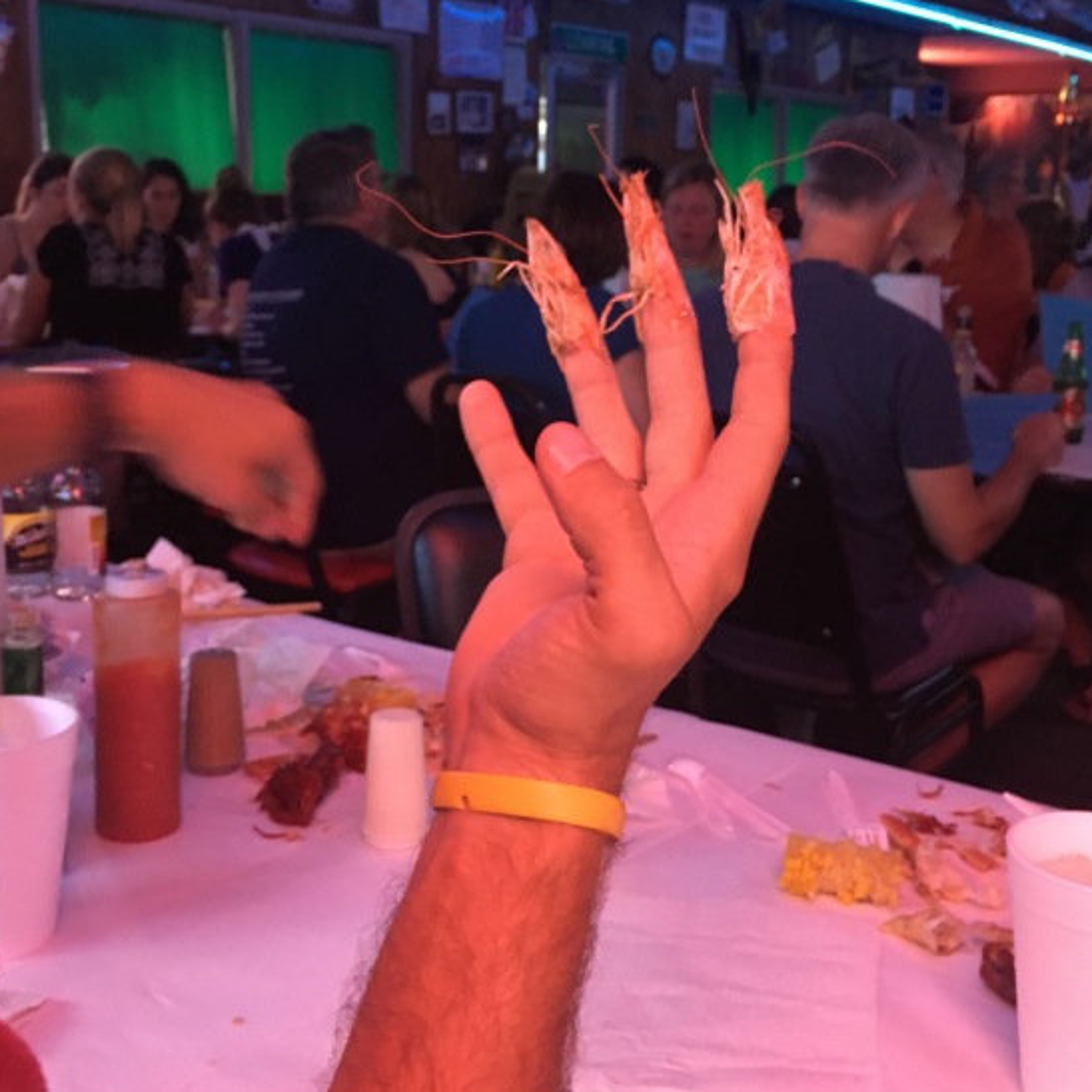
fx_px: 1428
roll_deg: -0.4
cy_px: 466
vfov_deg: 41.8
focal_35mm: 40
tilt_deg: -10.5
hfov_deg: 41.9
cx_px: 551
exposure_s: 1/15
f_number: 2.2
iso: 200
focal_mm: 4.15
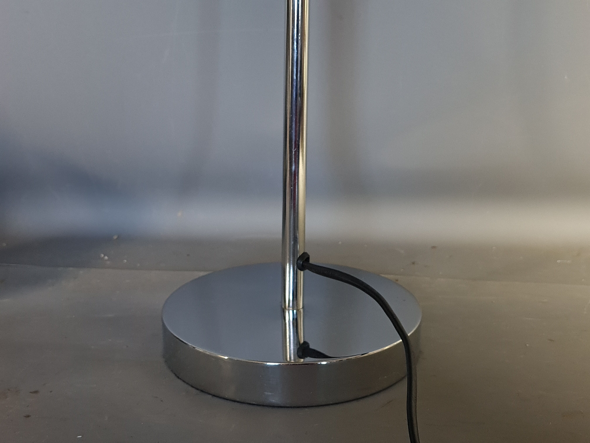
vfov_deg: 53.1
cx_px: 295
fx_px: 443
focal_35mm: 26
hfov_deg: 67.3
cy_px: 222
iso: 200
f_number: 1.8
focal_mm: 5.4
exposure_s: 1/50
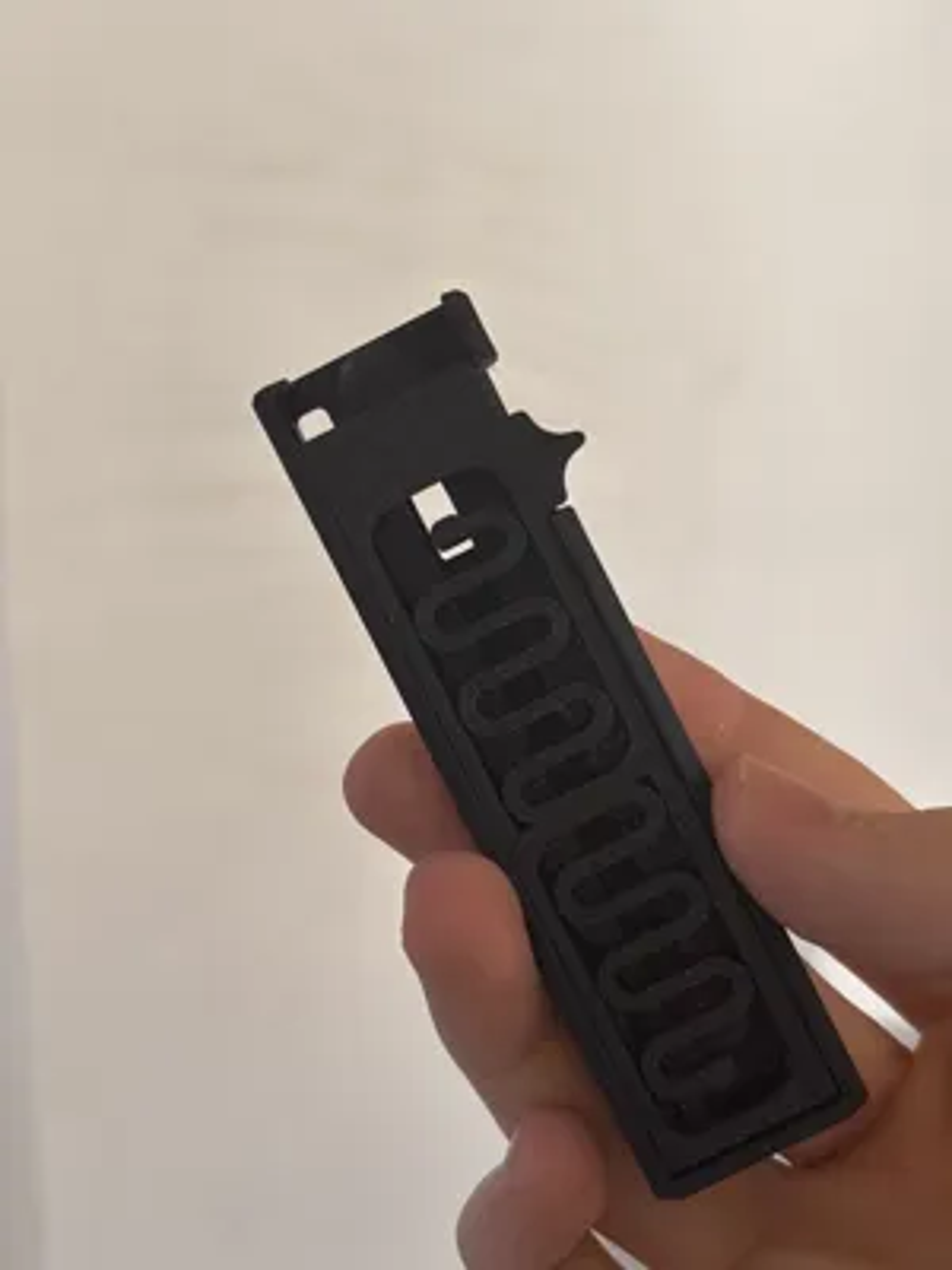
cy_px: 635
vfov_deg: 36.8
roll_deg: +0.5
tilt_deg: -3.4
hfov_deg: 28.0
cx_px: 476
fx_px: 1907
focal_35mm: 52
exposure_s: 1/60
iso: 80
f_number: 1.6
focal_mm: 5.96
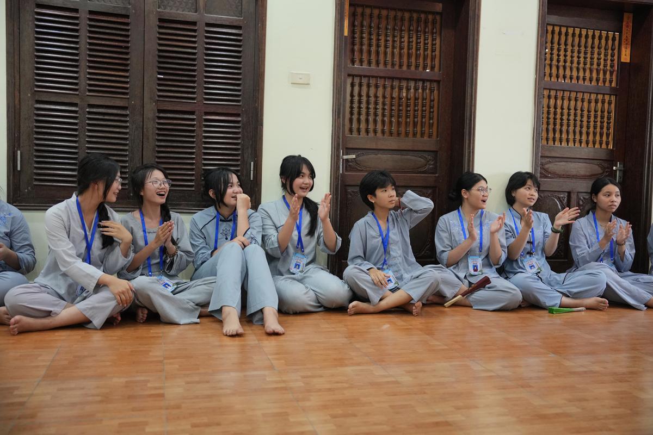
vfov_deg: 37.9
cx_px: 326
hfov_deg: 54.4
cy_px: 218
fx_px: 635
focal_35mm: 35
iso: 4000
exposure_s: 1/200
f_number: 2.8
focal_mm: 35
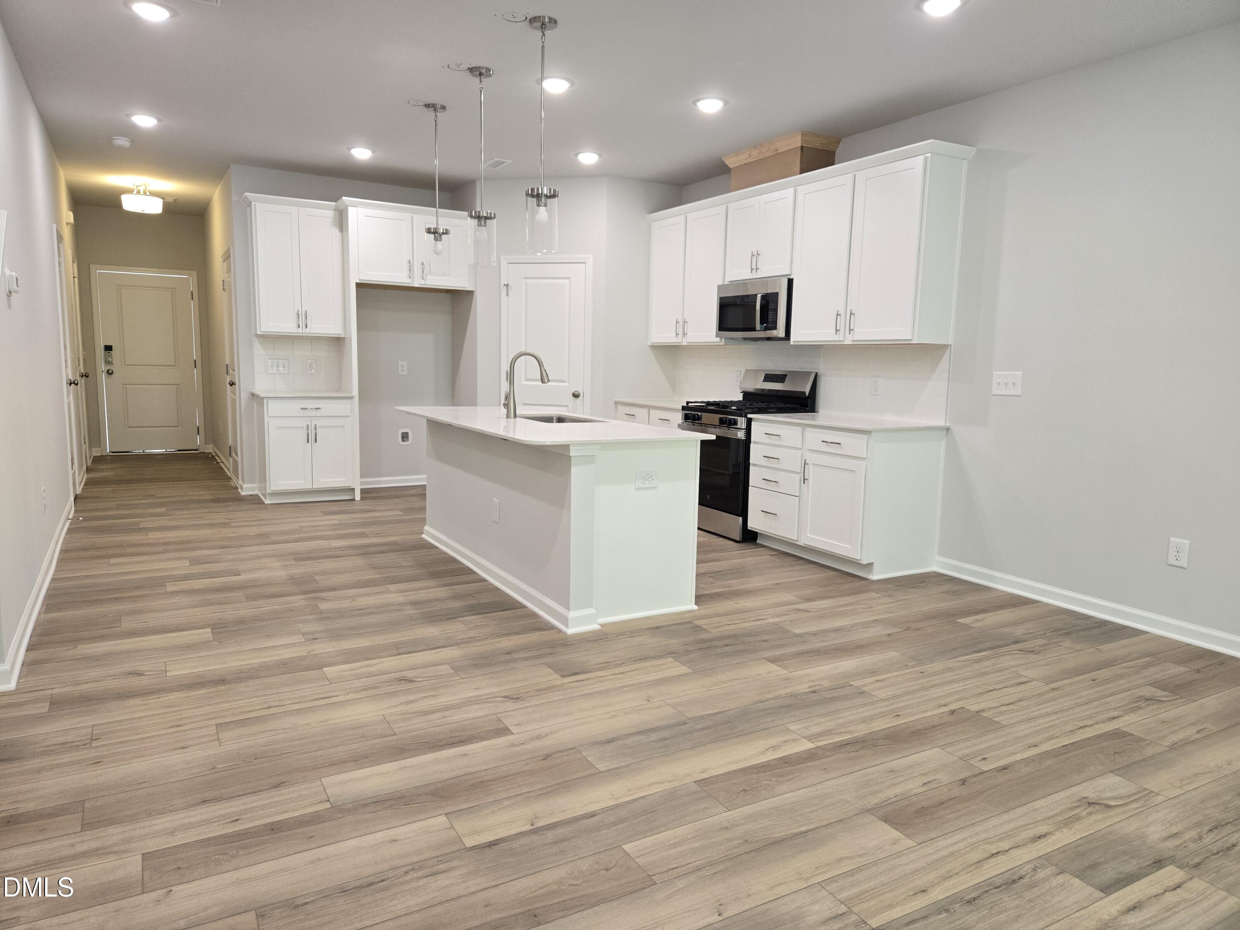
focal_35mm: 23
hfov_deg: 73.9
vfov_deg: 58.9
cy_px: 465
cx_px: 620
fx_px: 824
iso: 200
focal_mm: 5.4
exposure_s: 1/120
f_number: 1.8
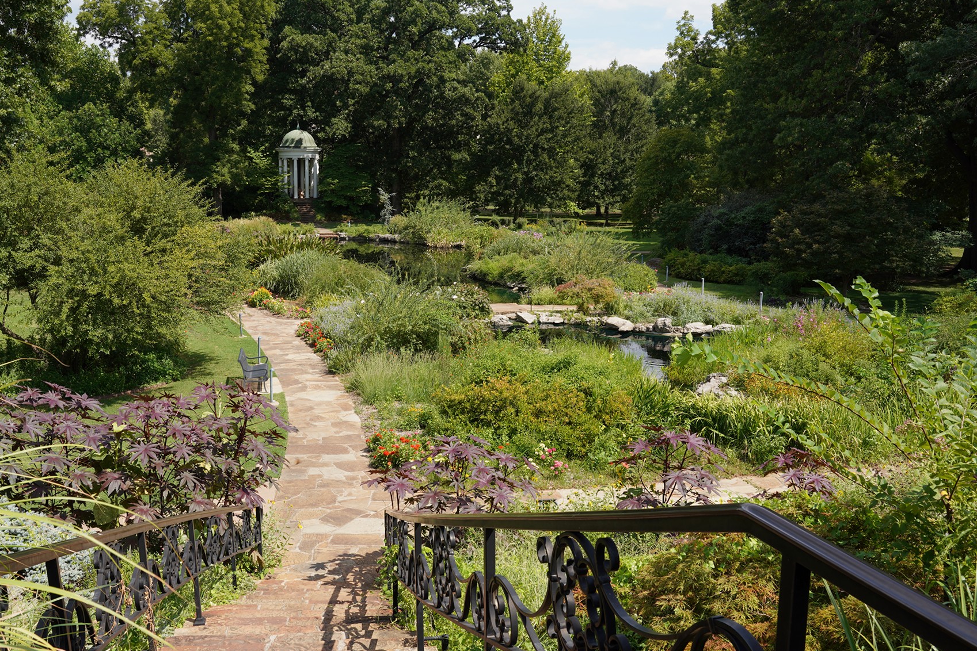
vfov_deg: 40.0
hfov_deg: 57.0
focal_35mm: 33
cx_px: 419
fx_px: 896
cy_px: 315
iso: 100
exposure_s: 1/100
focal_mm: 28
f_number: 11
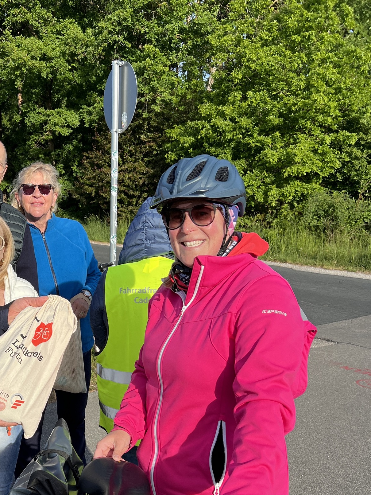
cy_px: 352
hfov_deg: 32.6
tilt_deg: -15.2
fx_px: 614
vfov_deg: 42.9
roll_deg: +0.8
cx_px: 70
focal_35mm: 43
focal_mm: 5.7
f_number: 1.5
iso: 50
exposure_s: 1/2513
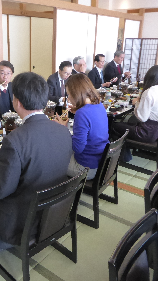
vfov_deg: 54.0
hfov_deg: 30.8
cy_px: 142
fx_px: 276
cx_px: 22
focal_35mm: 37
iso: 800
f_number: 3.3
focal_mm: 4.3
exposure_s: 1/50
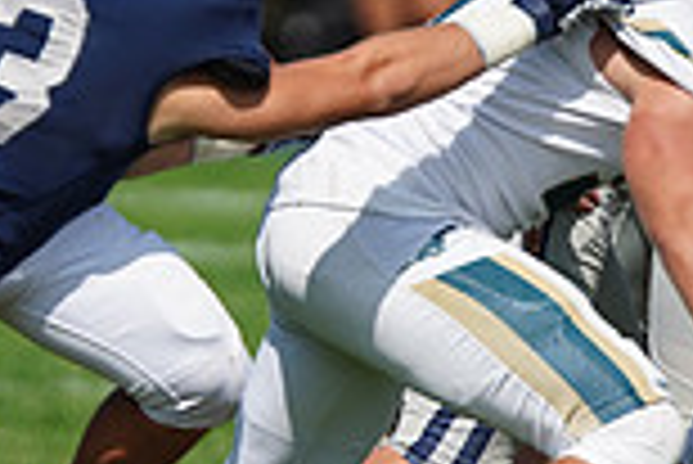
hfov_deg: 1.8
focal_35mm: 1128
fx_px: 21734
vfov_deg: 1.2
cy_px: 182
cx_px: 171
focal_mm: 300
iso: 400
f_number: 2.8
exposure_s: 1/8000
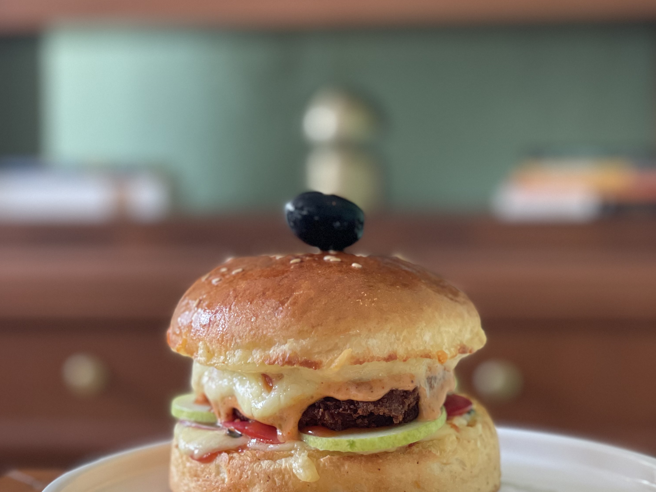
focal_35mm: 70
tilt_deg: -0.9
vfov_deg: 21.0
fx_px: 1327
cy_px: 188
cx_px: 329
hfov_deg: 27.8
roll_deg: +1.3
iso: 250
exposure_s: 1/118
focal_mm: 6
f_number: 2
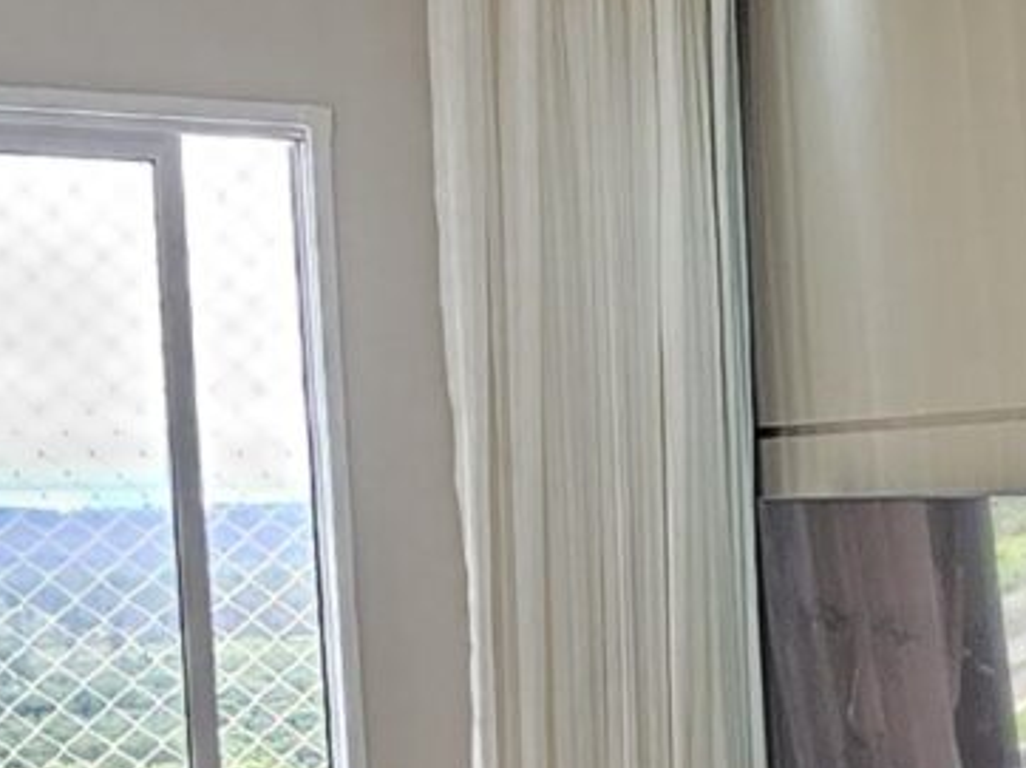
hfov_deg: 19.4
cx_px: 1406
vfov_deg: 15.2
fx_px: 2725
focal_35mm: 92
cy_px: 1032
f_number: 2.2
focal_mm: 2.2
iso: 64
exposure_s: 1/60
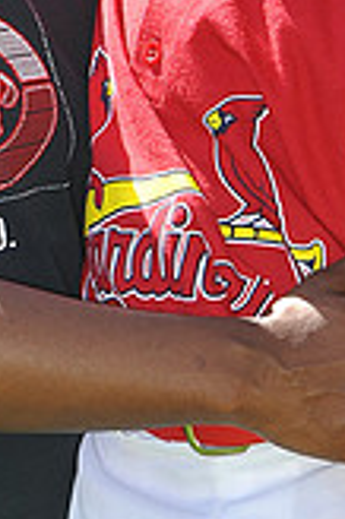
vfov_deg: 3.3
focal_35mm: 619
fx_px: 8916
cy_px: -184
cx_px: -19
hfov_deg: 2.2
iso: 200
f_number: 4.5
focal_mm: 175
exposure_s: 1/500
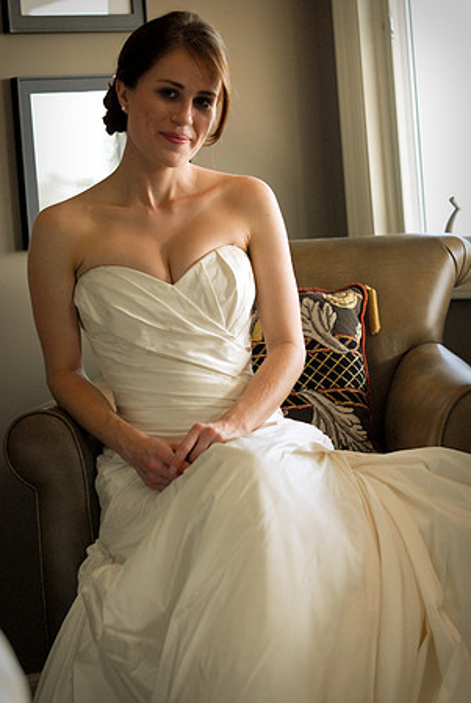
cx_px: 236
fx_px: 2056
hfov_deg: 13.1
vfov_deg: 19.4
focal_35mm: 105
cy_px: 352
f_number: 3.2
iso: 640
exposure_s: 1/250
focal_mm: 70
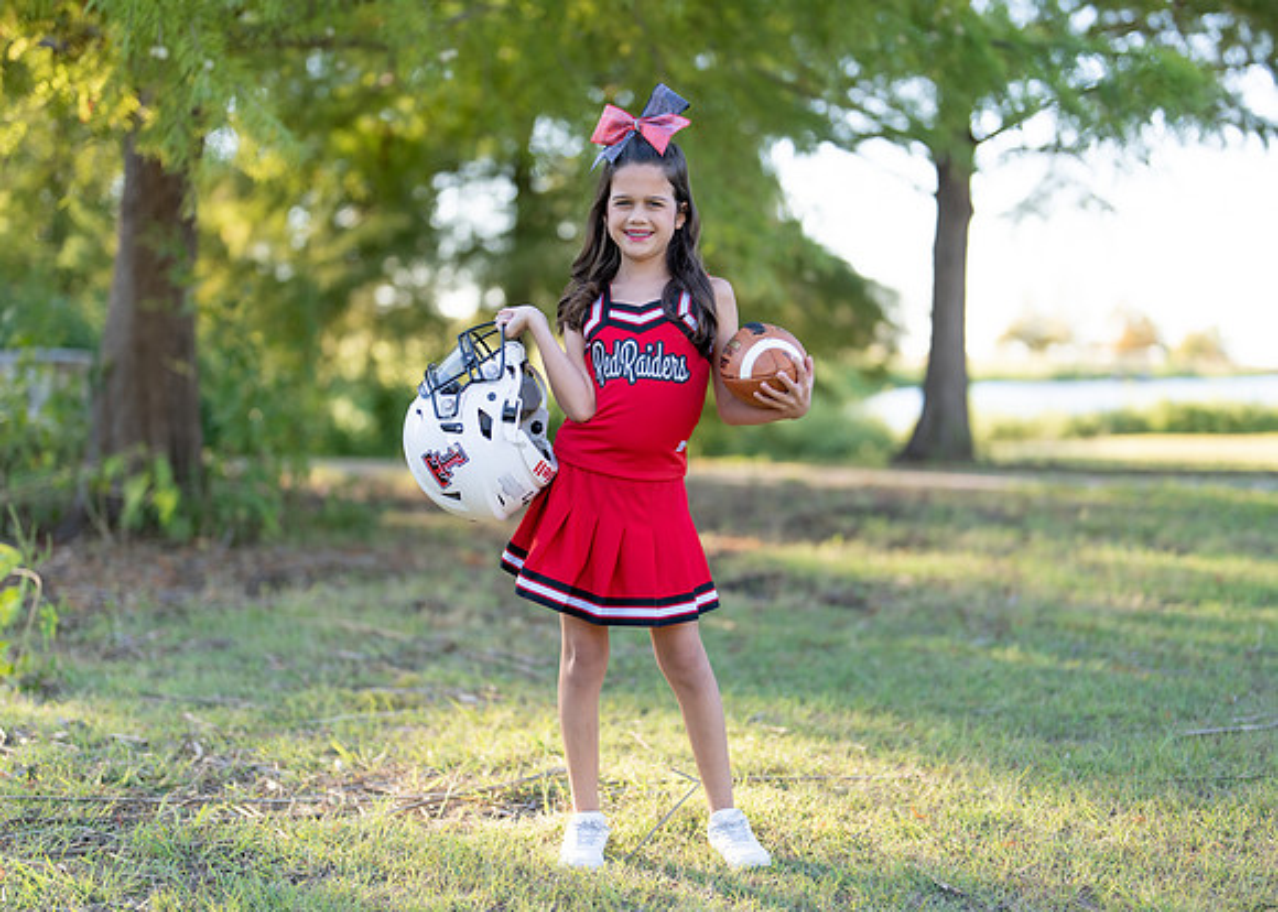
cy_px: 442
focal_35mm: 59
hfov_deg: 33.4
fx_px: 2129
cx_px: 637
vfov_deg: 24.2
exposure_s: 1/1000
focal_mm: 50
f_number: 1.2
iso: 100
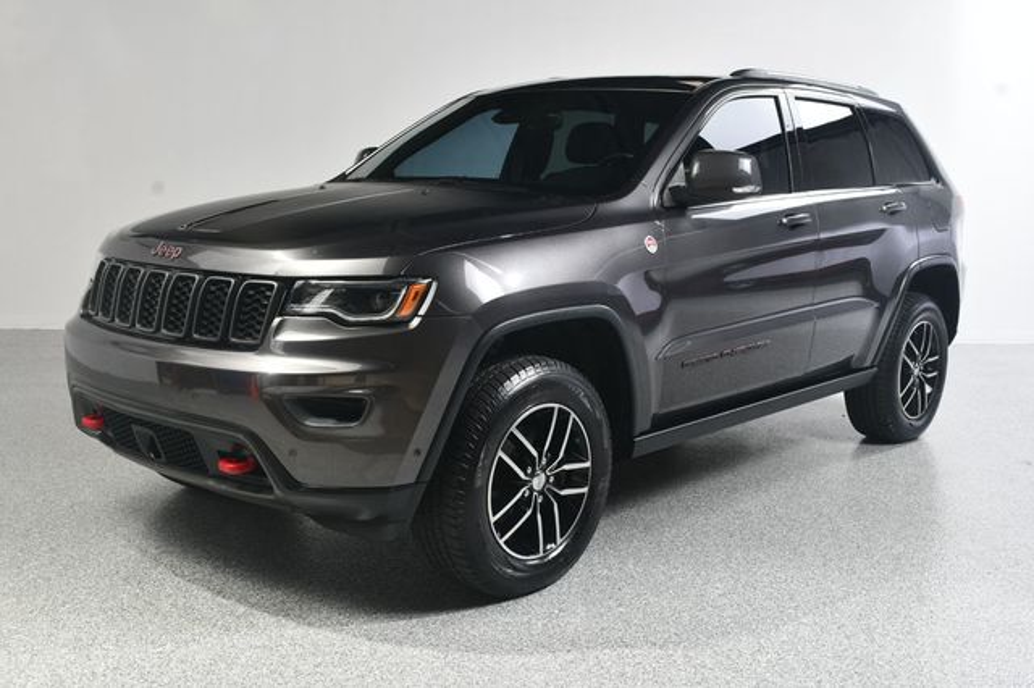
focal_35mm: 39
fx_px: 1120
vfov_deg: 34.2
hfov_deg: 49.6
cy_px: 344
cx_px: 517
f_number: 9
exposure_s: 1/160
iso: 100
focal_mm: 26
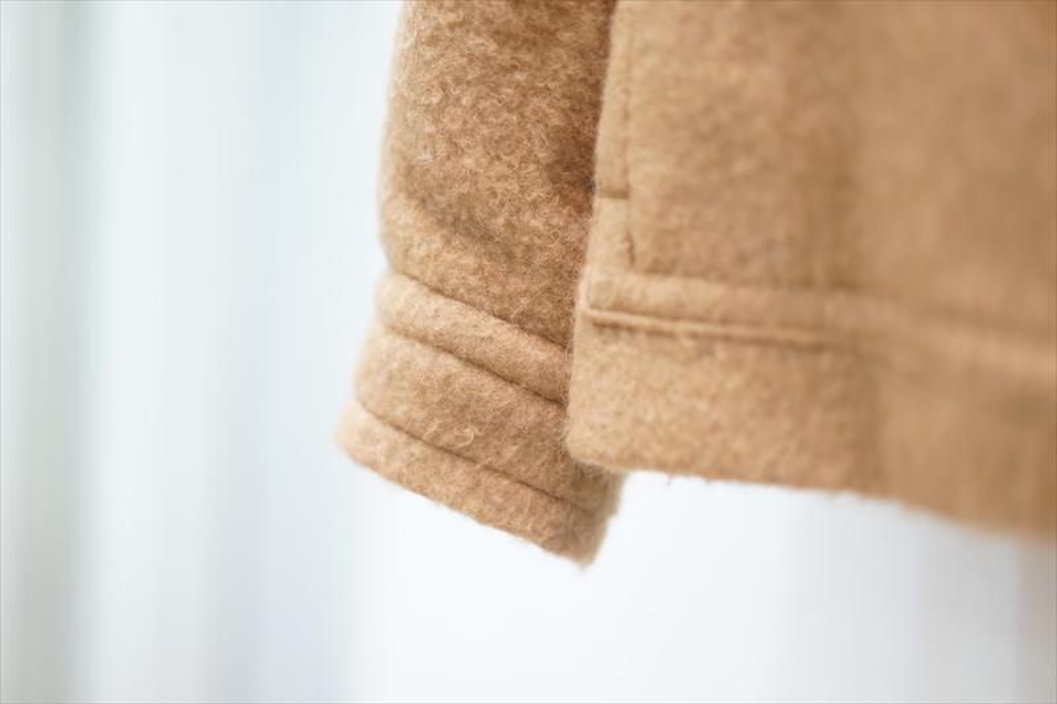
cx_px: 528
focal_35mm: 55
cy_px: 352
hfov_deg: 36.3
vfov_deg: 24.6
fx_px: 1614
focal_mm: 55
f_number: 1.8
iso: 800
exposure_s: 1/60
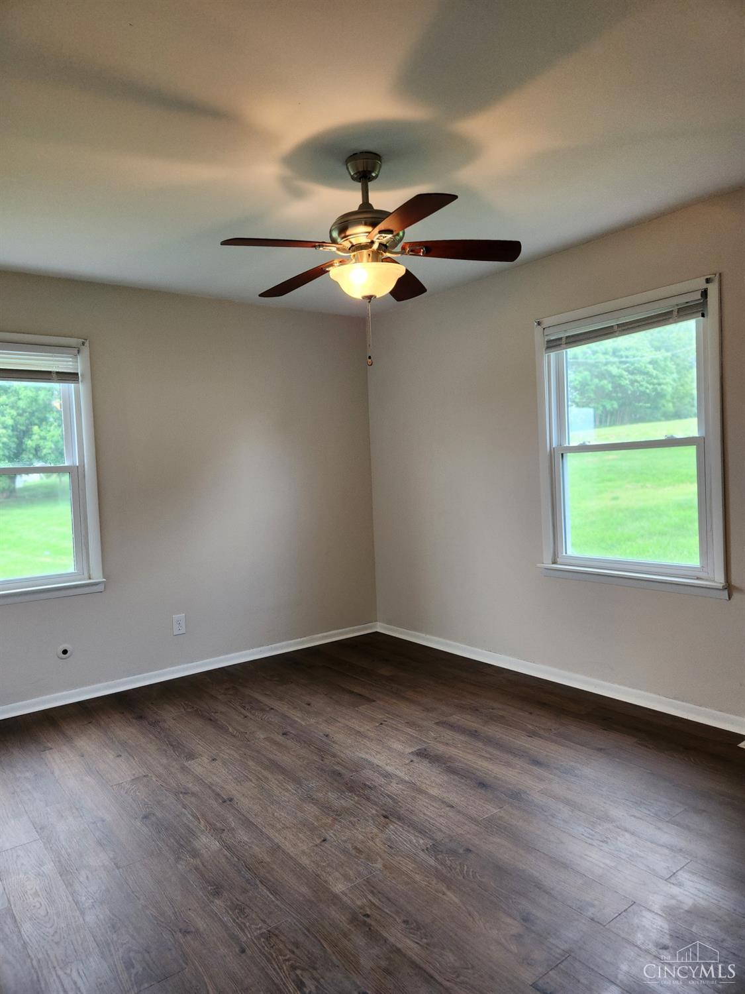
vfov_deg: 73.9
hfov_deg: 58.9
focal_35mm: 23
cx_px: 372
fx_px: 660
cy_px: 497
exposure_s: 1/120
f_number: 1.8
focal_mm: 5.4
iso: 200
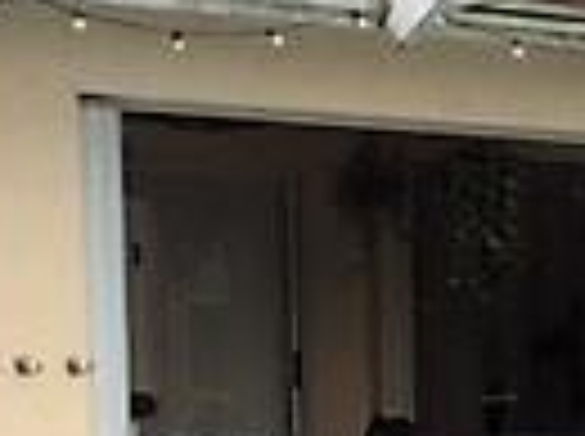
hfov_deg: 13.1
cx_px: 878
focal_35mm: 143
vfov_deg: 9.9
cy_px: 710
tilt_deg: -9.3
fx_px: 2412
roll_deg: -2.8
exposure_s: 1/488
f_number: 2.2
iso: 32
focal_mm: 4.15
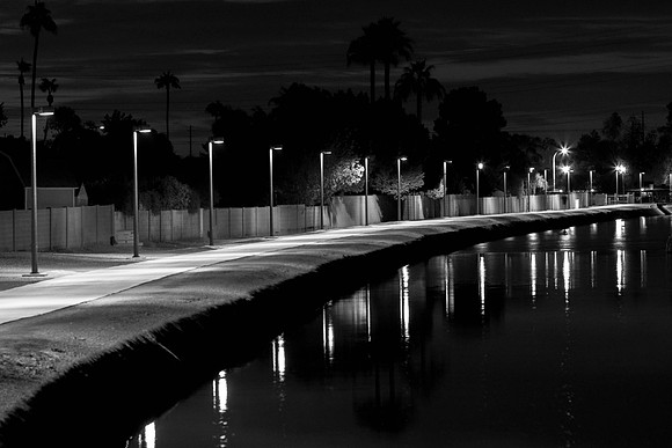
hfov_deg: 12.3
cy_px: 224
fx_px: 3118
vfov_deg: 8.2
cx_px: 336
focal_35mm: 167
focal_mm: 111
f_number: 8
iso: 3200
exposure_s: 1.3
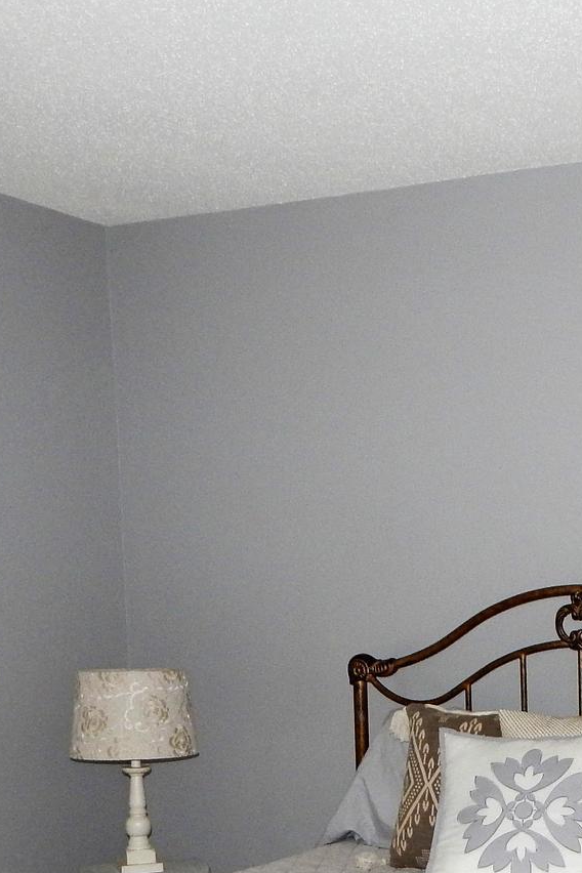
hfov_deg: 23.6
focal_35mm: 55
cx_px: 577
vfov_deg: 34.5
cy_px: 766
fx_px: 1334
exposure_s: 1/30
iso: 200
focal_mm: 4
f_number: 3
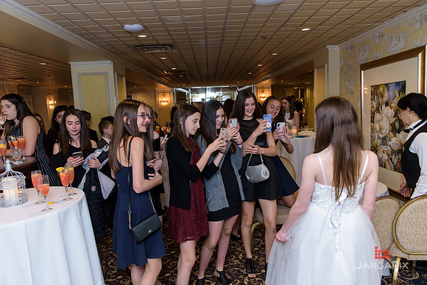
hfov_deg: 69.4
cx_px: 214
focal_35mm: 26
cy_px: 142
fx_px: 308
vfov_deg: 49.6
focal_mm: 26
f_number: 3.2
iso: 1600
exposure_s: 1/125
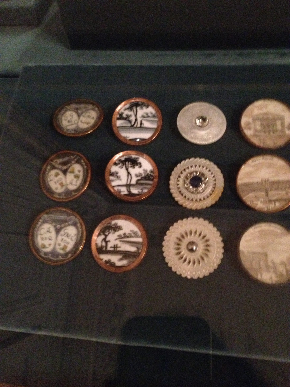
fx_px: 391
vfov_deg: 52.6
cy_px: 194
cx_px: 145
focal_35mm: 35
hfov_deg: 40.7
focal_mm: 4.28
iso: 800
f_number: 2.4
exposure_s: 1/15
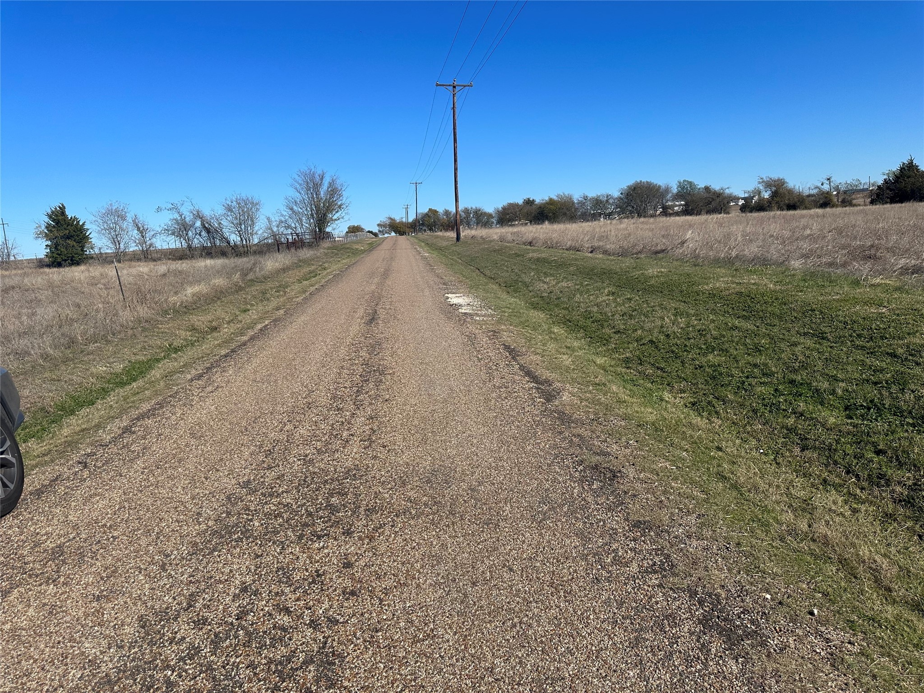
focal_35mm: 24
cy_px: 346
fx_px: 641
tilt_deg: -5.1
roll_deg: +0.5
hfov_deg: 71.6
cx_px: 462
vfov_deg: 56.8
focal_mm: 6.86
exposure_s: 1/6211
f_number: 1.78
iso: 80
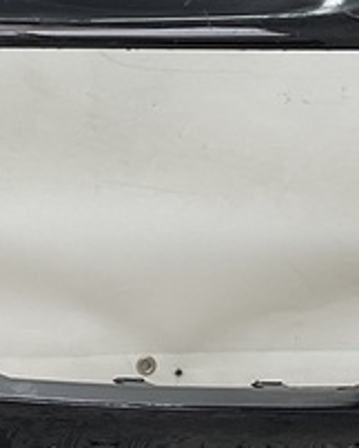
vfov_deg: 13.7
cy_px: 215
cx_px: -261
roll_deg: -0.3
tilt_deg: -7.7
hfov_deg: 10.4
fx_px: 1870
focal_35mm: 141
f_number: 1.8
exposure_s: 1/100
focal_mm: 3
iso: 20
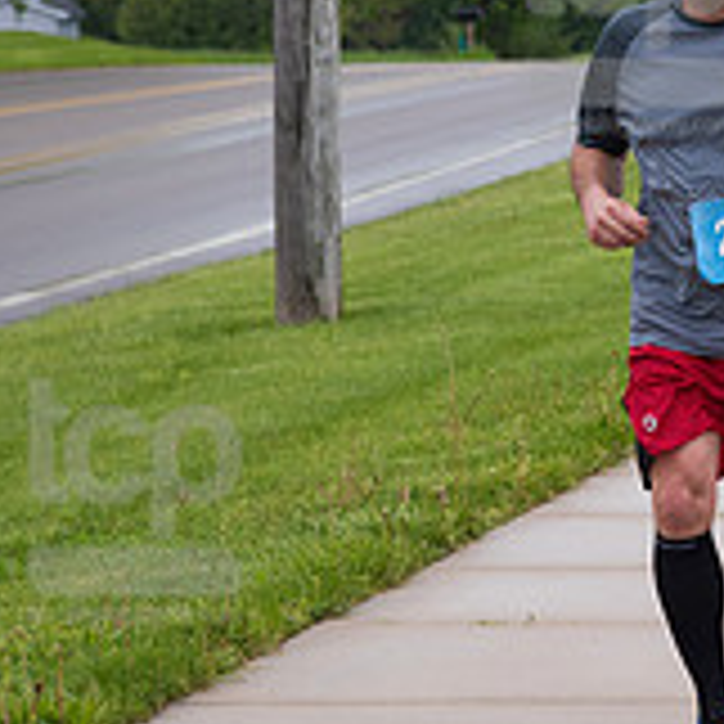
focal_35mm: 285
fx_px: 6744
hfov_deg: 6.1
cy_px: 13
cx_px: 630
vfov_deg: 6.1
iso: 640
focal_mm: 120
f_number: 6.3
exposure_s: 1/640
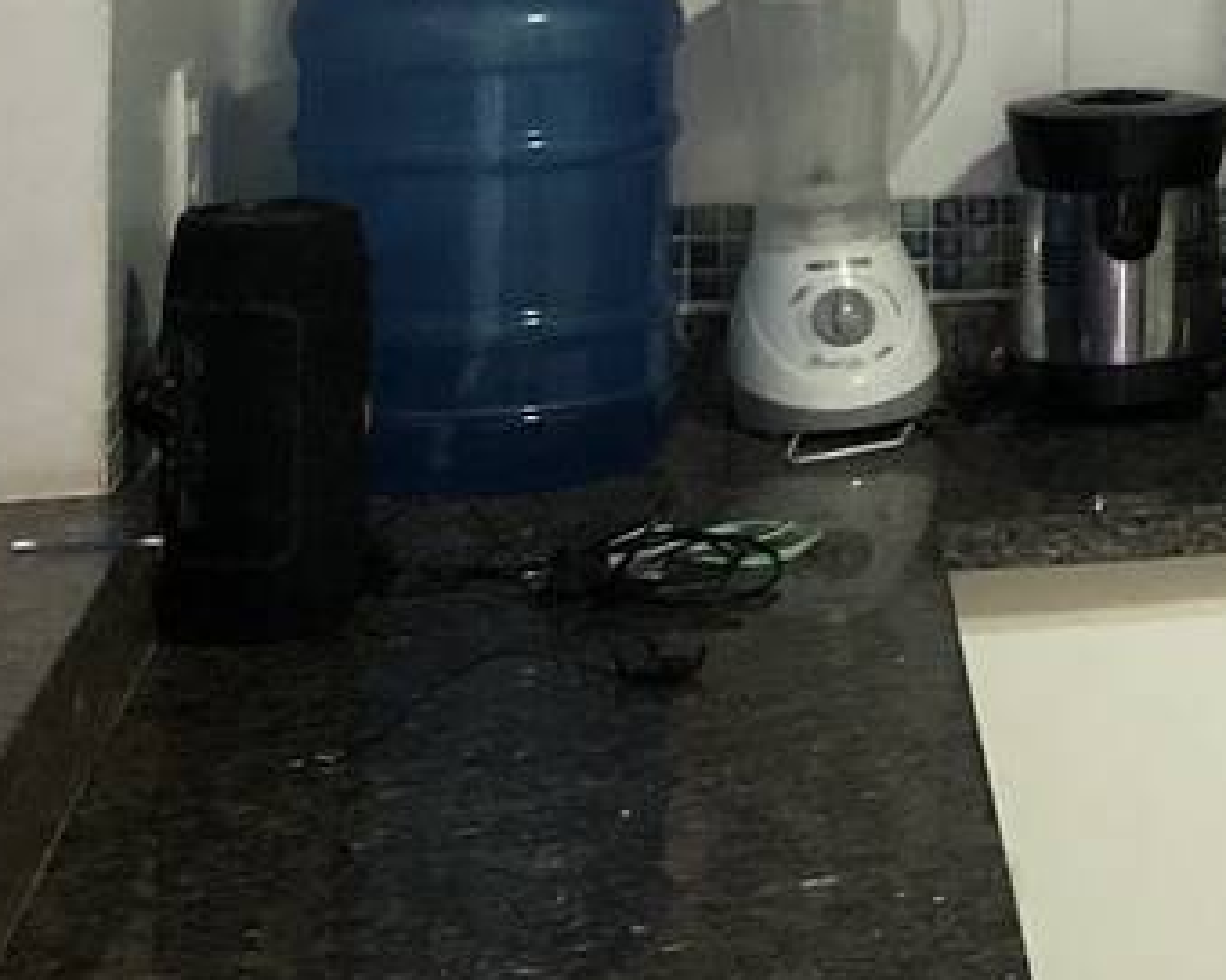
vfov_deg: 12.9
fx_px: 4208
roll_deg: -1.1
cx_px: 2438
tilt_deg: -2.6
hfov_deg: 14.0
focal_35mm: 116
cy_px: -275
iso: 100
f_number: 1.8
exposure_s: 1/15
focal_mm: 3.99
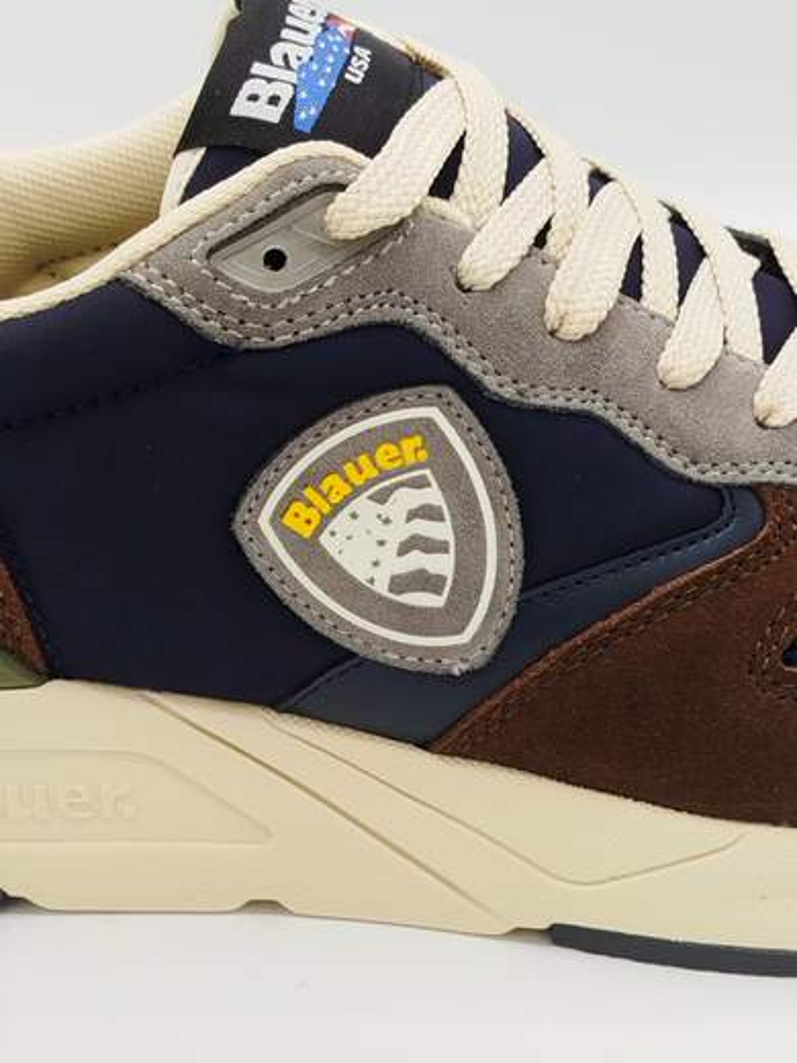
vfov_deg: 29.0
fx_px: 2057
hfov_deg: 21.9
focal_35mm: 67
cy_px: 532
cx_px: 398
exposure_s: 1/294
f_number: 1.7
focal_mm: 5.31
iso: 50
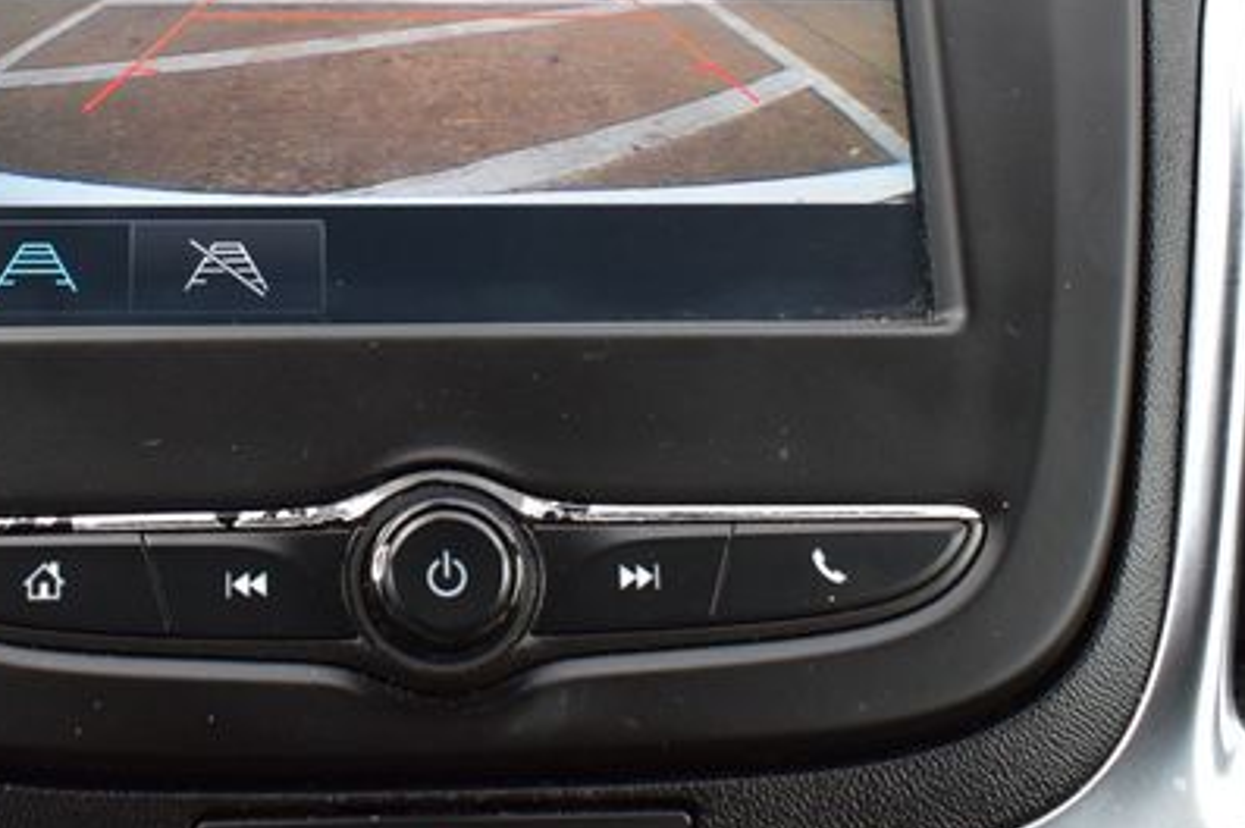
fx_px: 2004
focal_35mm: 58
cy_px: 229
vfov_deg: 23.2
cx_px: 458
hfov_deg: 34.3
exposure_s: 1/40
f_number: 7.1
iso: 400
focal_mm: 24
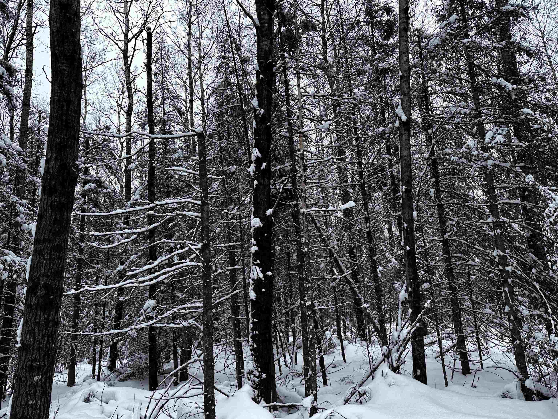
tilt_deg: +16.2
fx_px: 387
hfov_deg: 71.6
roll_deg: +4.9
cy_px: 210
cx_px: 279
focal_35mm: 24
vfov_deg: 56.8
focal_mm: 6.86
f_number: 1.78
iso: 80
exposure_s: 1/918
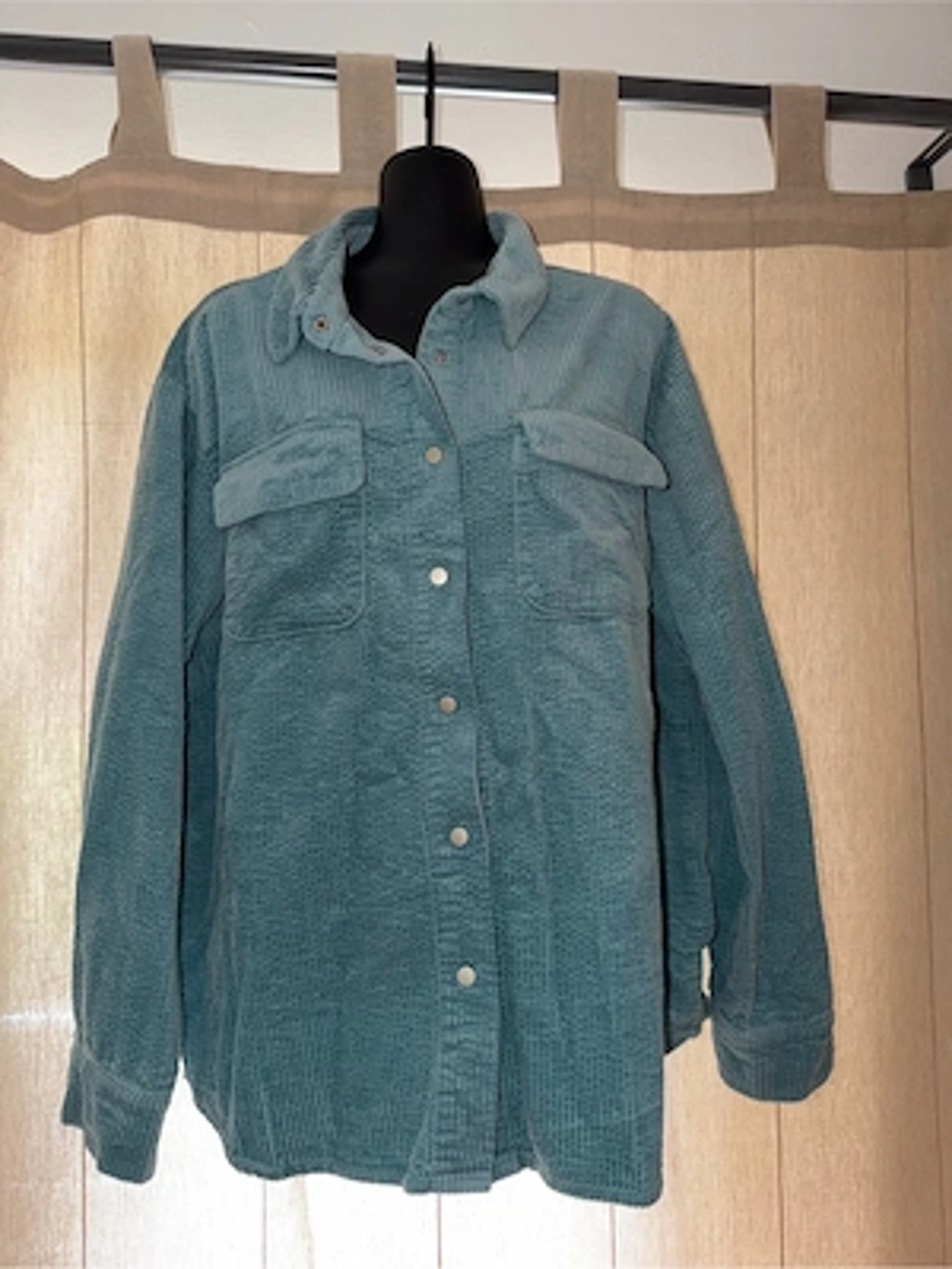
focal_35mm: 24
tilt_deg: +6.7
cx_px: 476
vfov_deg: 71.6
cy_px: 634
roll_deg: +0.0
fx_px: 880
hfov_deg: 56.8
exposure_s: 1/47
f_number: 1.78
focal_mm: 6.76
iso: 80
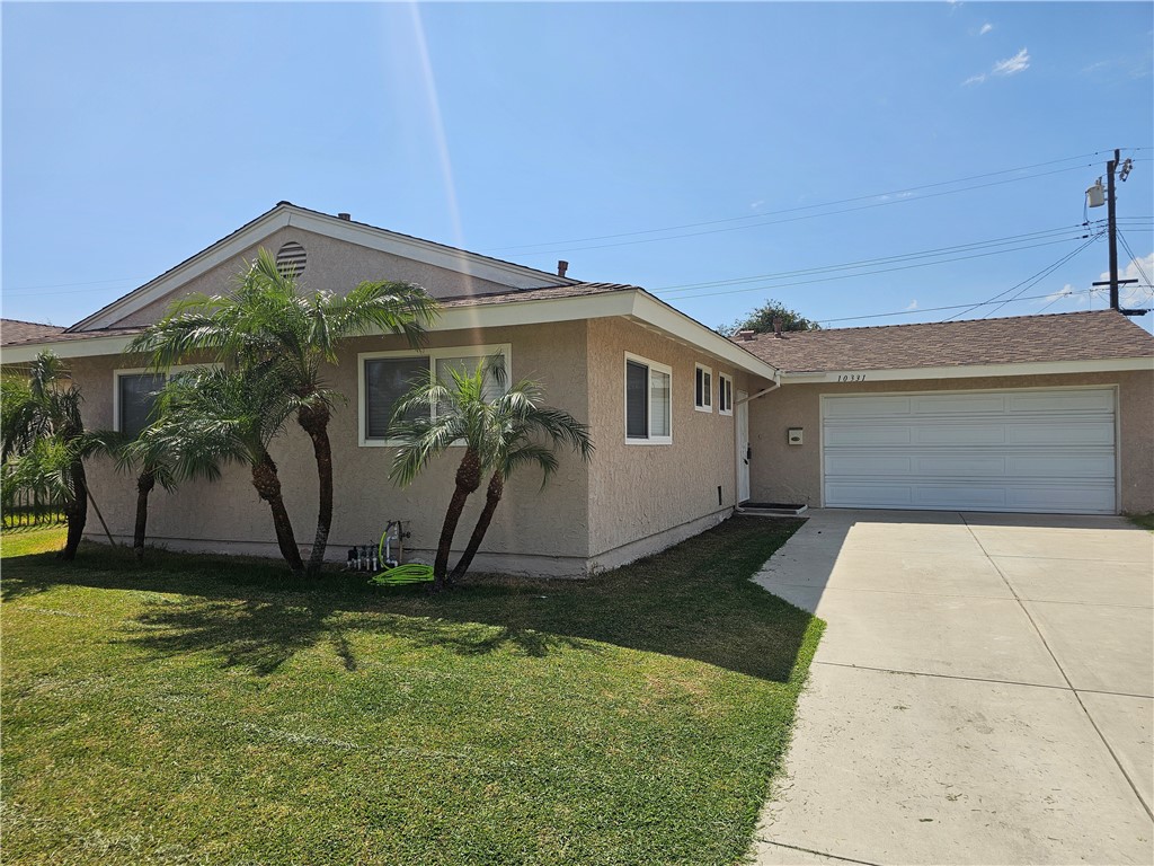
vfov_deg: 58.9
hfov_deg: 73.9
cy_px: 433
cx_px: 577
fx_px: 767
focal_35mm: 23
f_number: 1.7
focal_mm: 6.3
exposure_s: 1/1354
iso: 10
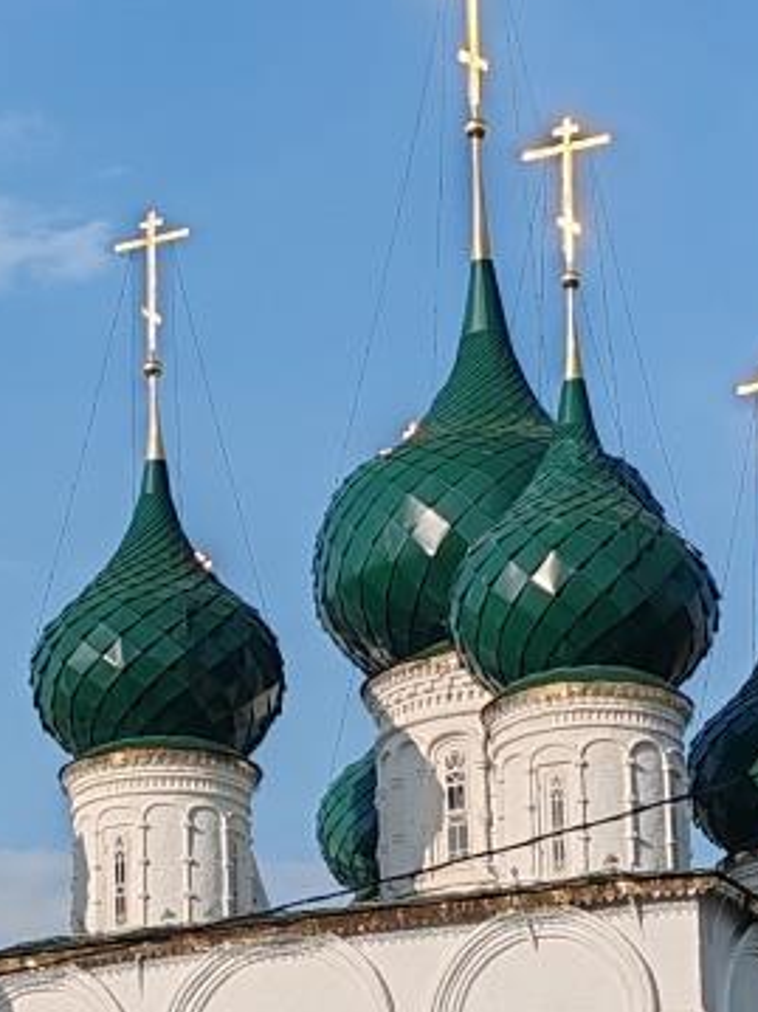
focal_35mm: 114
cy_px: 854
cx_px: 302
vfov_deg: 17.1
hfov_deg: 13.0
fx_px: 3330
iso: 50
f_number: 1.9
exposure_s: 1/1000
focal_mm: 6.12
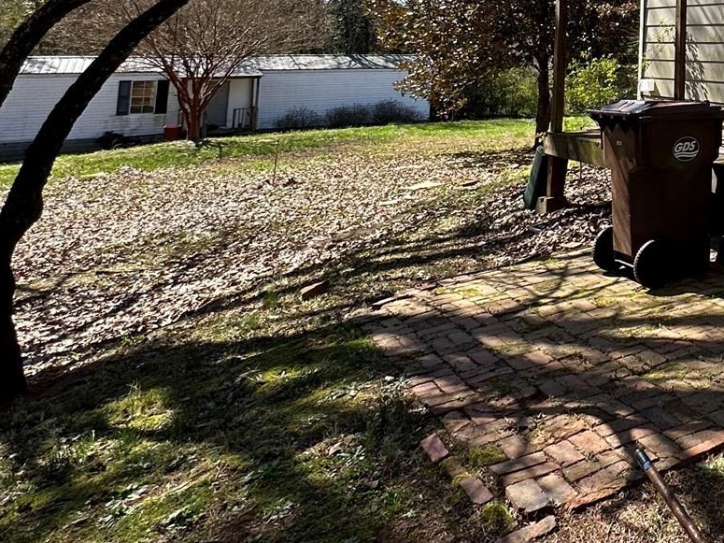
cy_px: -43
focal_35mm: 37
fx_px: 774
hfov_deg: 39.7
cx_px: 816
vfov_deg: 33.9
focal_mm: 2.22
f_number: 2.2
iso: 40
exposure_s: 1/569
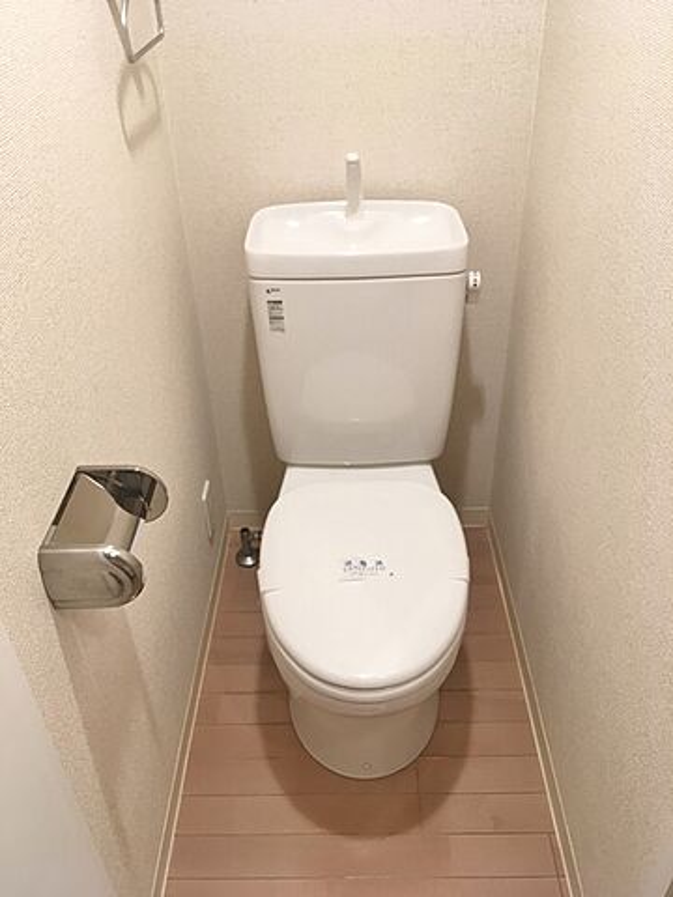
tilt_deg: -37.0
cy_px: 448
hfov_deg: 48.2
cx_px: 336
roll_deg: +2.0
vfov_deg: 61.7
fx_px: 752
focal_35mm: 29
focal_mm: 4.15
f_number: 2.2
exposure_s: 1/33
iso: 80
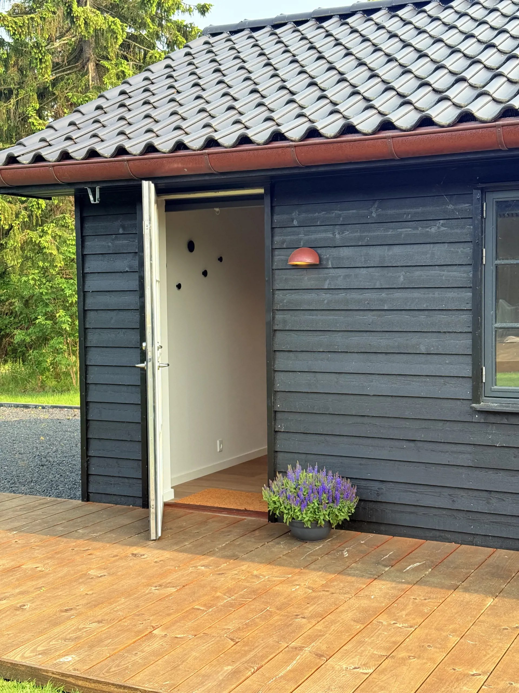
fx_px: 960
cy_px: 346
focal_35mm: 48
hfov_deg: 30.3
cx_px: 260
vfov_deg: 39.7
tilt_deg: -2.7
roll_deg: +1.1
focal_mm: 6.76
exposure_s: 1/837
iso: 80
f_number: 1.78
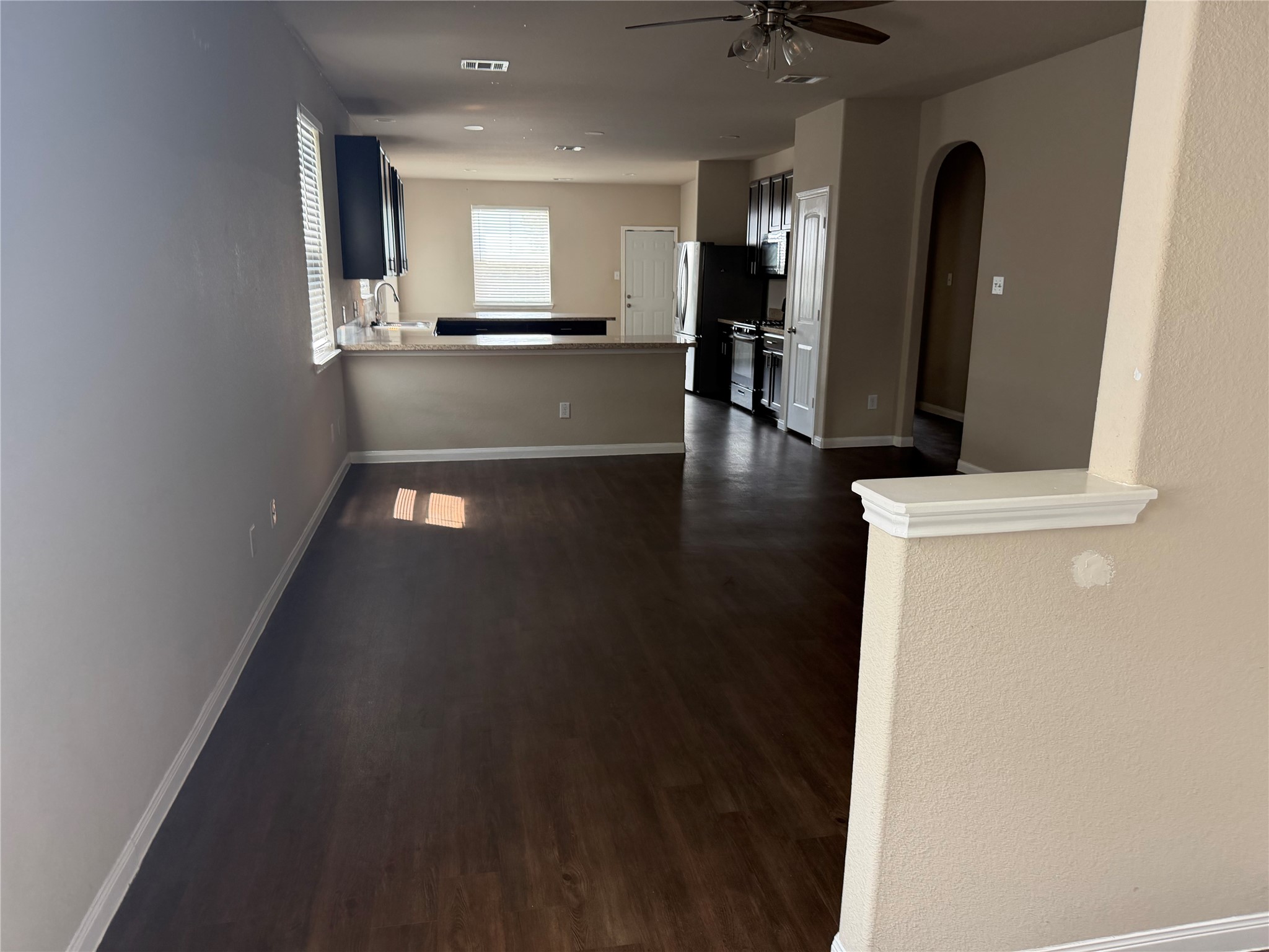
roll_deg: +0.4
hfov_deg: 71.6
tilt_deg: -14.4
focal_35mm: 24
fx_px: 880
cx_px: 634
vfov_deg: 56.8
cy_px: 476
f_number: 1.78
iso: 200
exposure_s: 1/88
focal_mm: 6.76
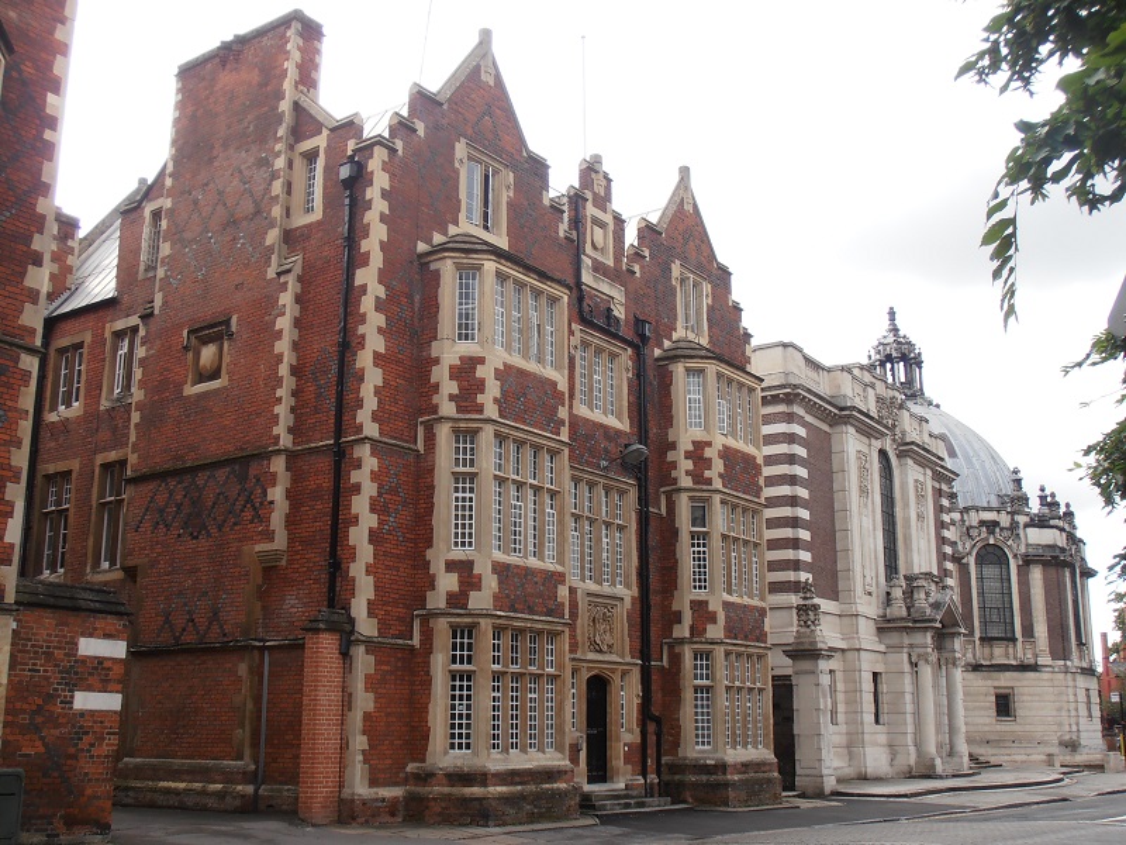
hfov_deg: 42.9
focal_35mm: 44
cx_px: 563
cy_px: 422
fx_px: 1431
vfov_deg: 32.9
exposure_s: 1/250
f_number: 4.2
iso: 80
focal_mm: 7.87
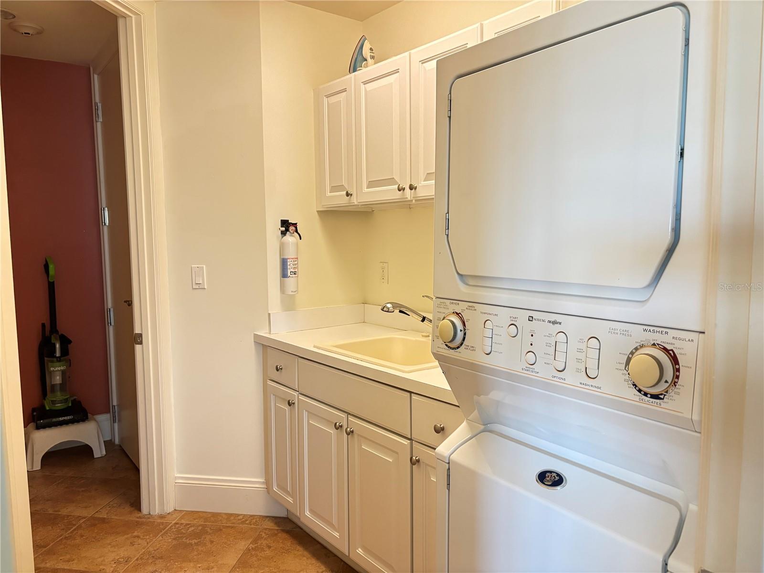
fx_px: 574
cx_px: 382
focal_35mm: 26
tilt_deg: -5.7
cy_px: 286
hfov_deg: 67.3
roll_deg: +0.6
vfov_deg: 53.1
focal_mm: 5.96
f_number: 1.6
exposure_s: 1/40
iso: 400
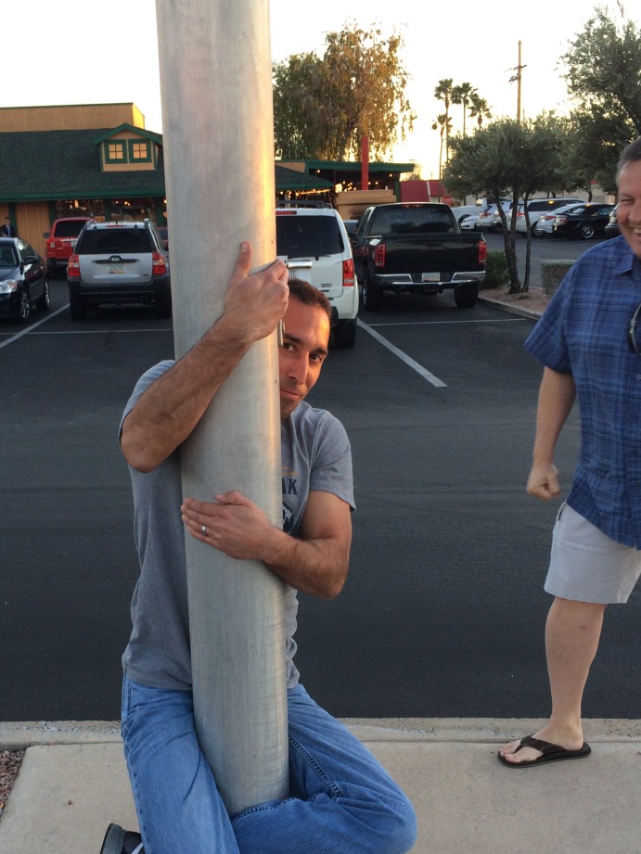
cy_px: 545
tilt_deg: -19.5
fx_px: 1061
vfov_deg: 43.4
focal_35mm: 43
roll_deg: +1.2
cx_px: 231
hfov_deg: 33.4
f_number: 2.2
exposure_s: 1/120
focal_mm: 4.15
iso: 50
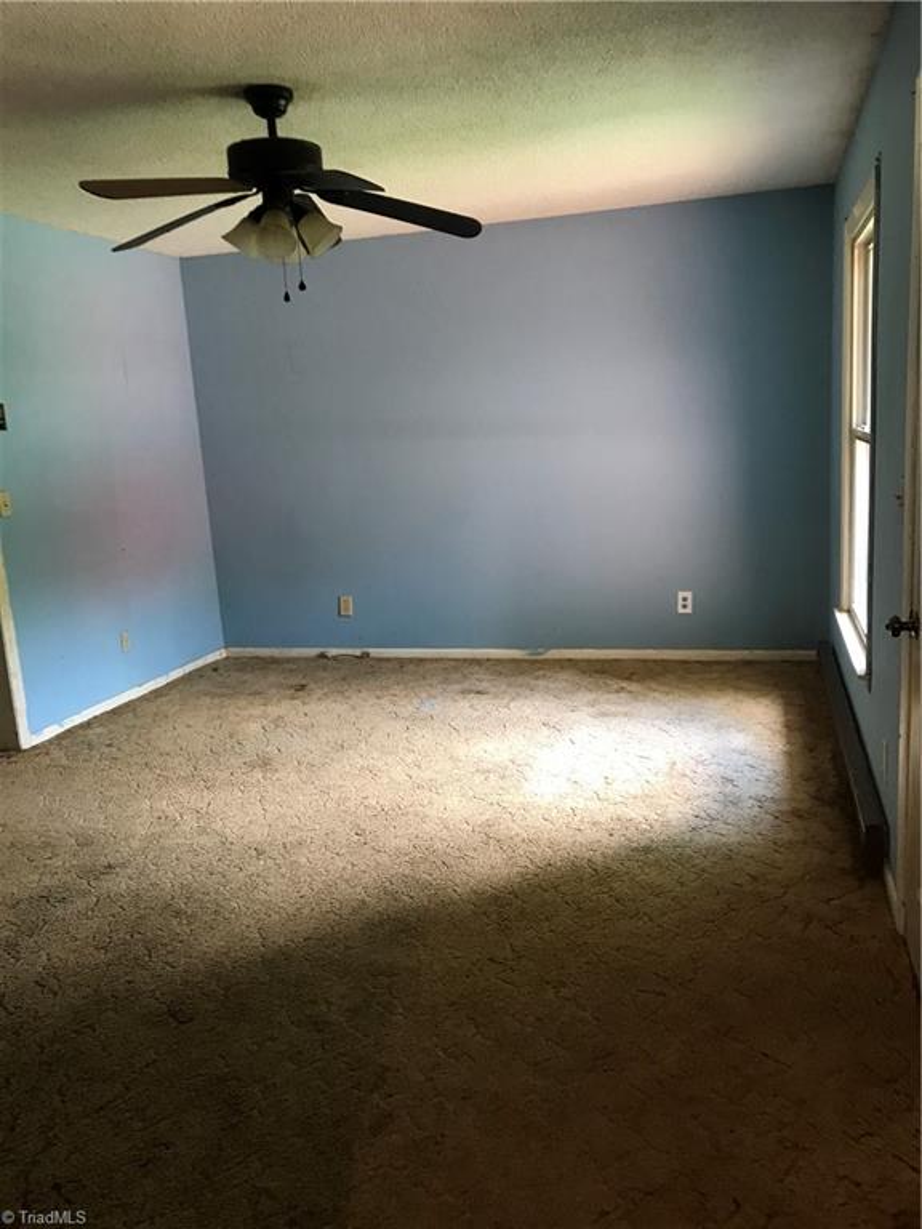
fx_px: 994
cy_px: 614
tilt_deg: -10.5
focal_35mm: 28
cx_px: 461
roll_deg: +2.8
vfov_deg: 63.4
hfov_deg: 49.7
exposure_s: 1/17
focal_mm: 3.99
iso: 40
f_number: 1.8
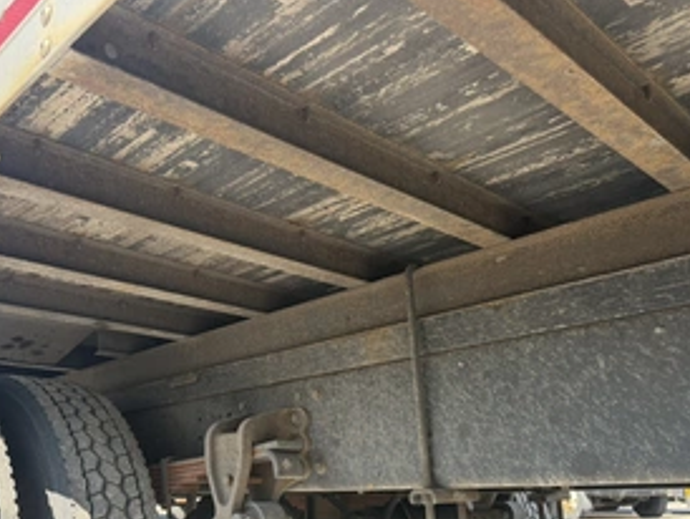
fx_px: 698
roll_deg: +1.2
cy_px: 373
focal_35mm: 35
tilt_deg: +8.1
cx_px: 227
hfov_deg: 51.5
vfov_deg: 39.9
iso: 100
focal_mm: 6.76
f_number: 1.78
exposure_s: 1/888
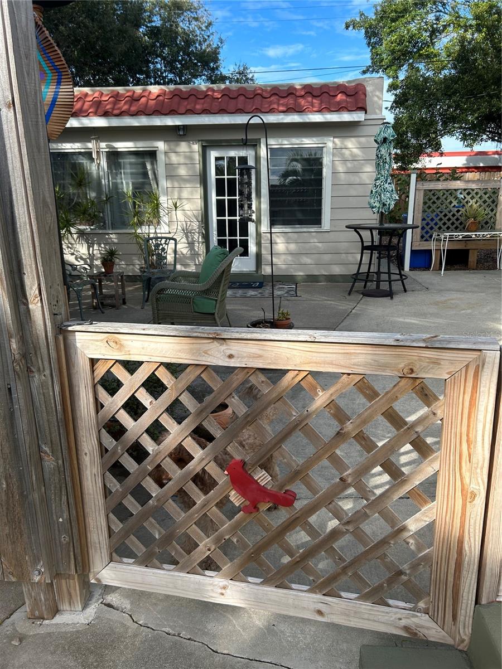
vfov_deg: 67.3
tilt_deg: -15.0
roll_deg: +0.3
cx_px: 251
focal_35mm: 26
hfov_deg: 53.1
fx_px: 503
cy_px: 334
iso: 50
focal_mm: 5.7
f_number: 1.5
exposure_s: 1/1669
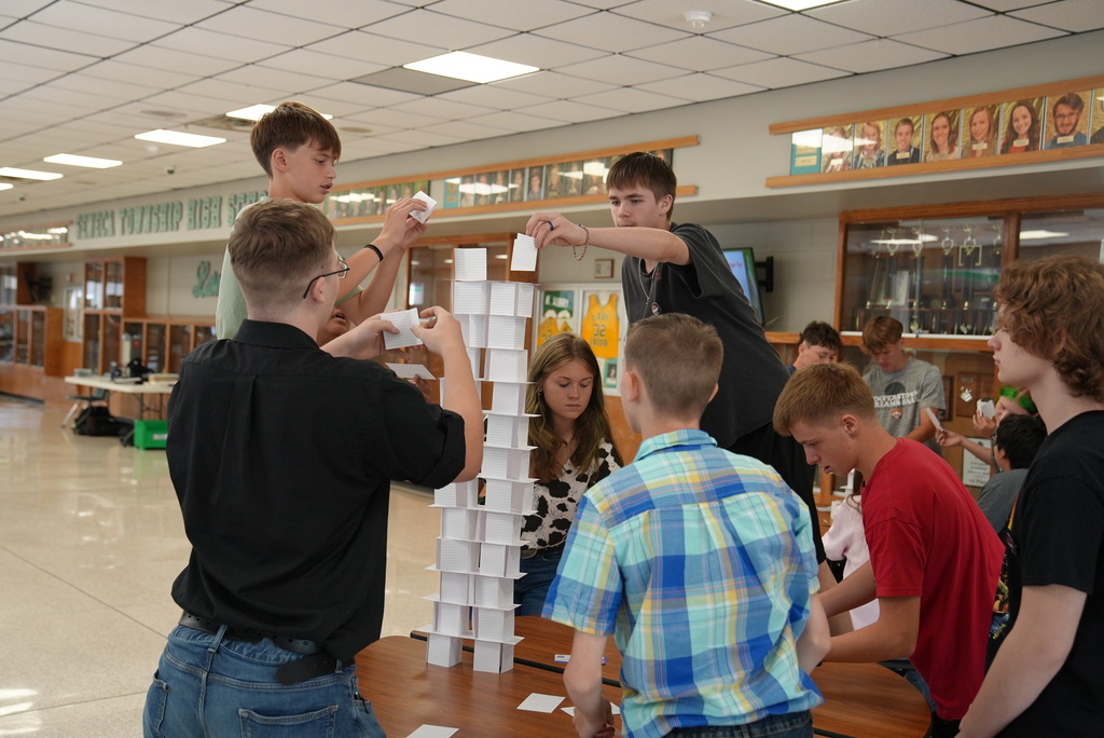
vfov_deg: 33.4
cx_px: 552
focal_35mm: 40
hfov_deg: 48.4
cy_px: 369
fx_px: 1227
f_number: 4
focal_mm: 40
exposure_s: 1/160
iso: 1250
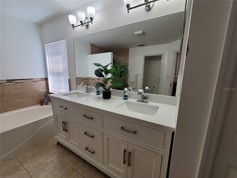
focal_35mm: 13
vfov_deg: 89.9
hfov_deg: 106.2
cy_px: 89
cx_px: 118
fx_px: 89
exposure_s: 1/120
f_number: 2.2
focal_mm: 2.2
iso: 64
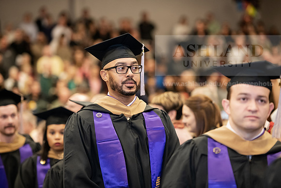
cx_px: 140
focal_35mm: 150
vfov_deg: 9.2
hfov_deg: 13.7
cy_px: 94
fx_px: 1171
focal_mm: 150
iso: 2500
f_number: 3.2
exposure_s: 1/200
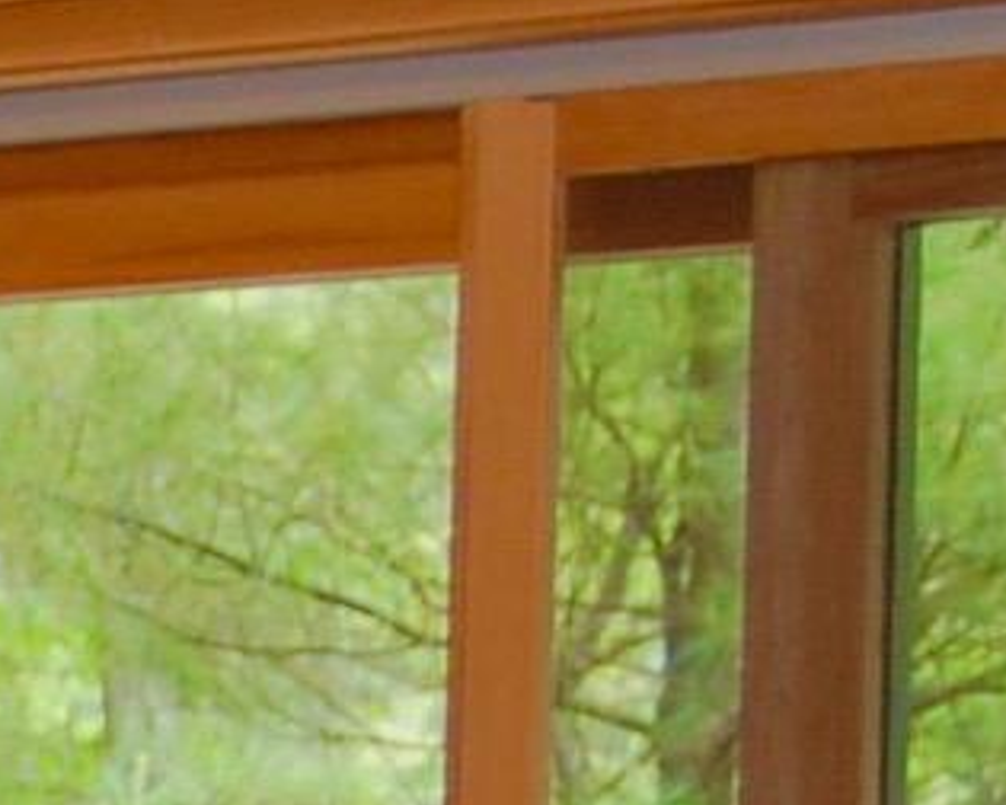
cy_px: 1971
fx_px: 7801
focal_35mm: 262
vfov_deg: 5.7
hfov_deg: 6.5
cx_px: -2312
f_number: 4.2
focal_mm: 26
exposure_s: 1/60
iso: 400
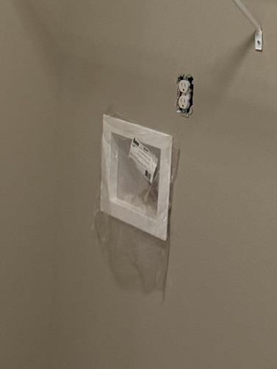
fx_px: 1174
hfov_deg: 13.4
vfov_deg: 17.2
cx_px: 170
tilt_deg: -3.7
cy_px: -48
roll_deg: -2.0
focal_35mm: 110
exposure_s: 1/60
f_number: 1.78
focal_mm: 6.76
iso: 200
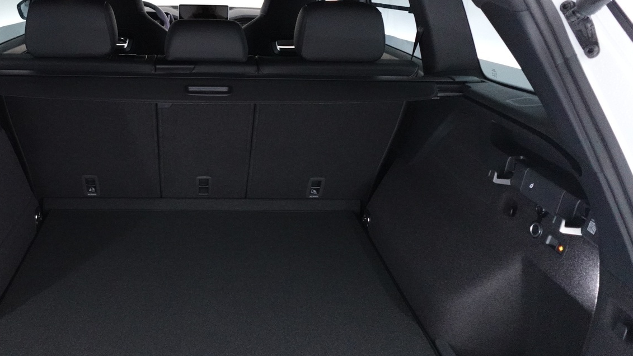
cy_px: 220
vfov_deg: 38.7
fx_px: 504
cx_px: 206
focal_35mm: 30
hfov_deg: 62.5
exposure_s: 1/80
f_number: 2
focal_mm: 7.6
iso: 3200
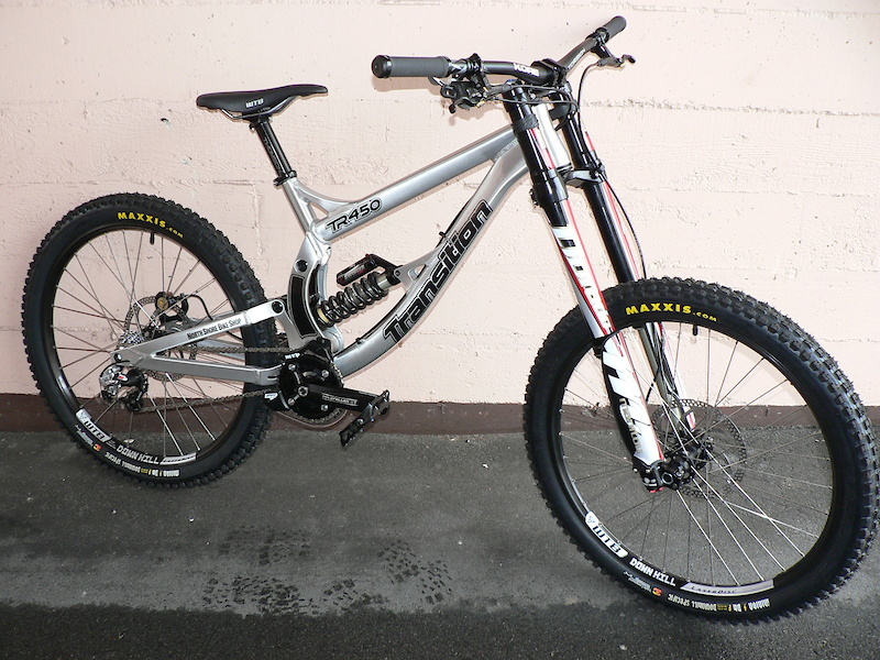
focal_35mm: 35
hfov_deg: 52.6
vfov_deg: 40.7
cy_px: 330
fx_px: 890
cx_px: 440
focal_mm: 6
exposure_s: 1/60
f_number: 2.8
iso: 150
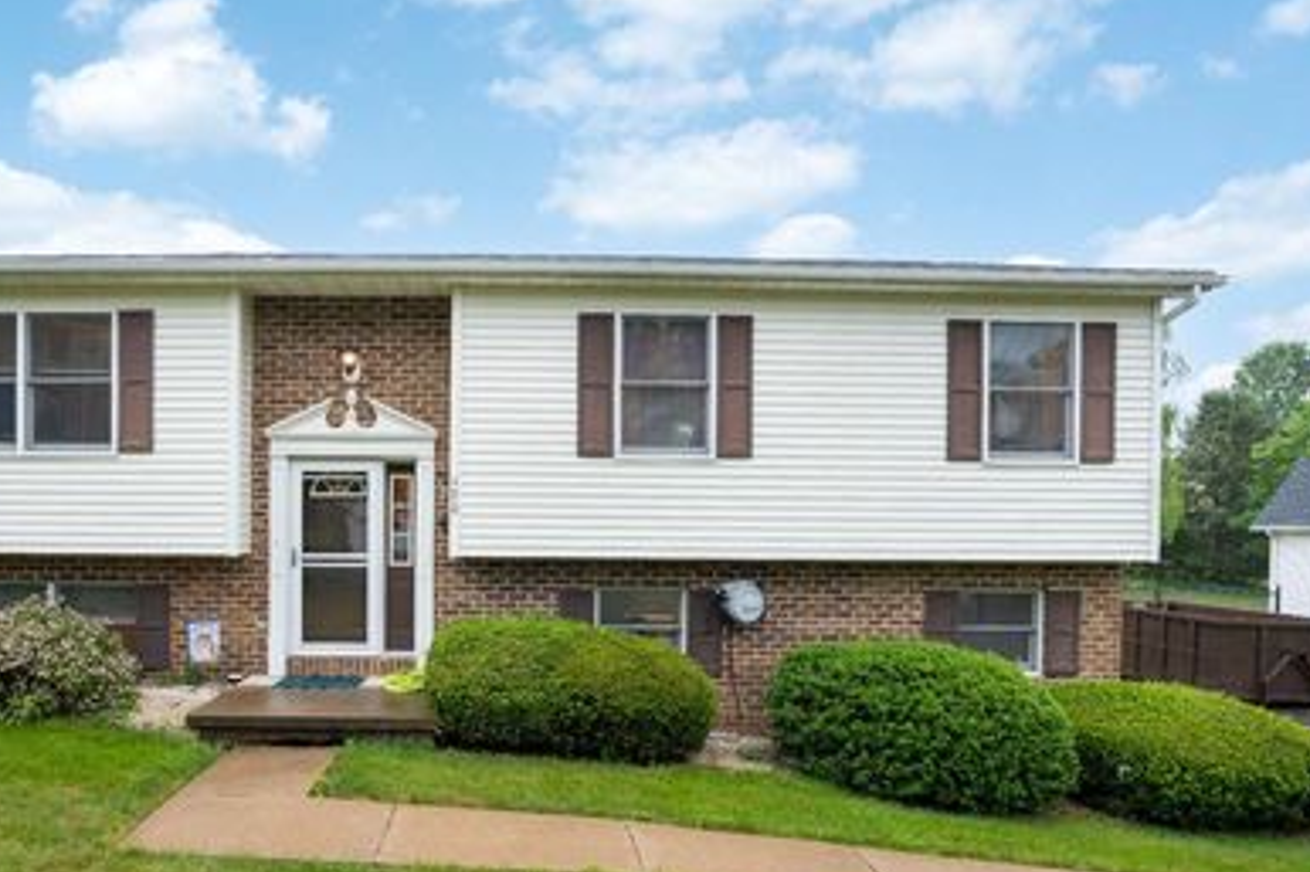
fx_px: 800
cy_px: 534
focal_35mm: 22
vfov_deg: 56.6
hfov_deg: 77.7
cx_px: 523
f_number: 7.1
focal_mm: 17
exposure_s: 1/40
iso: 320
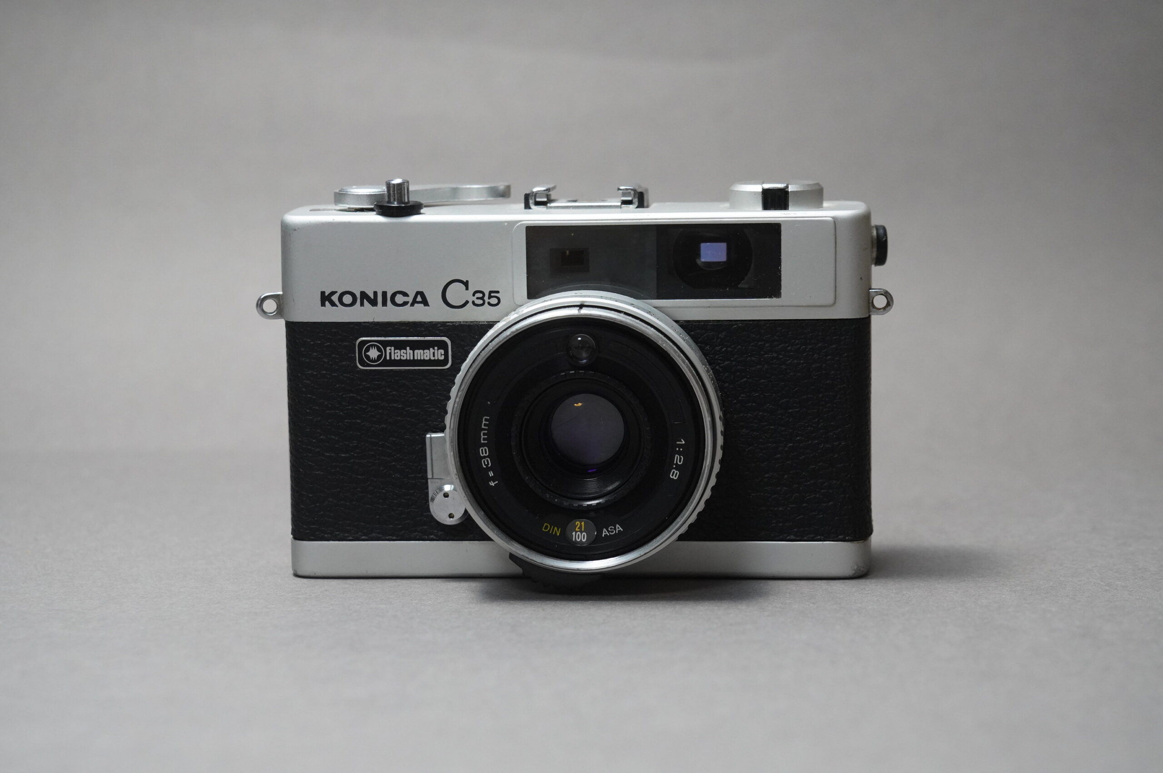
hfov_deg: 25.1
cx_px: 582
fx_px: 2614
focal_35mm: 81
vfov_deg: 16.8
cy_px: 386
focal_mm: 54
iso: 2000
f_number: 6.3
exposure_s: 1/100
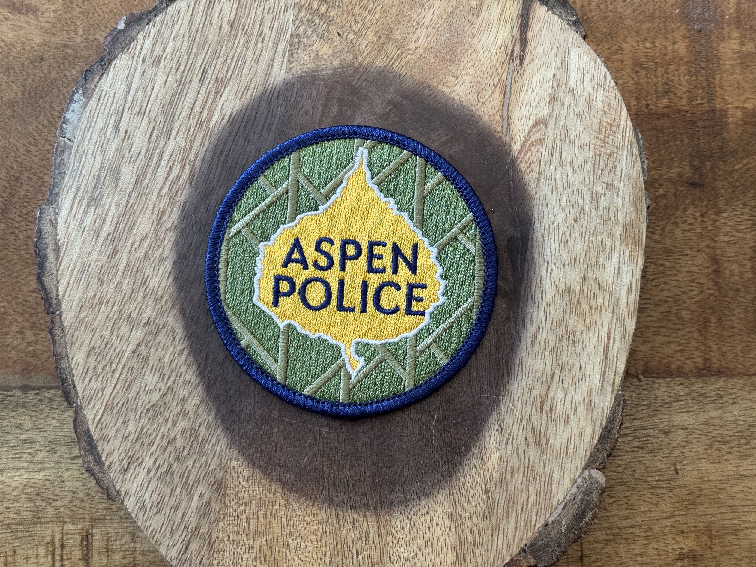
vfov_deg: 30.3
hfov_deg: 39.7
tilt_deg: -86.7
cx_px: 378
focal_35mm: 48
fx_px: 1048
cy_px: 284
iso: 320
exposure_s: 1/40
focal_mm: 6.76
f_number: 1.78
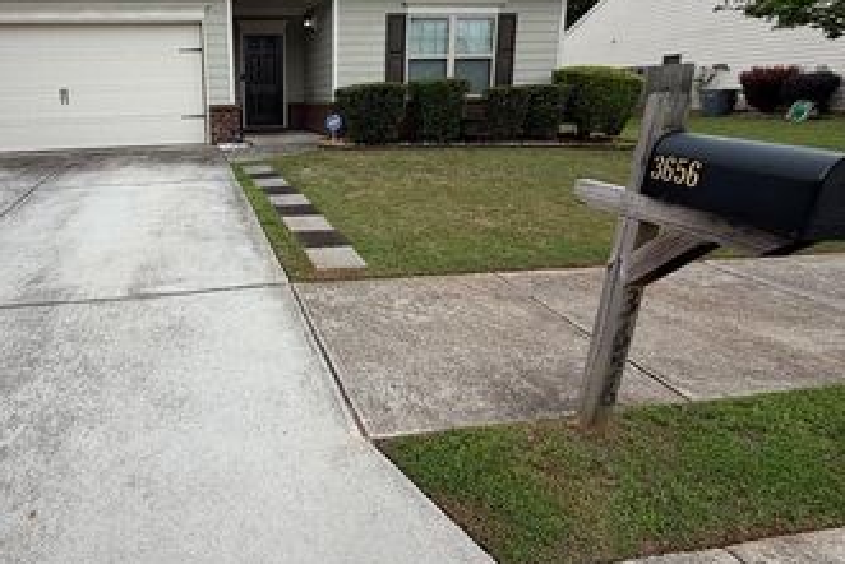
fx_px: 517
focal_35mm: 22
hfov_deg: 75.6
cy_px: 216
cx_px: 268
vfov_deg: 56.7
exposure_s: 1/742
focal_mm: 2.22
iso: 40
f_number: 2.2
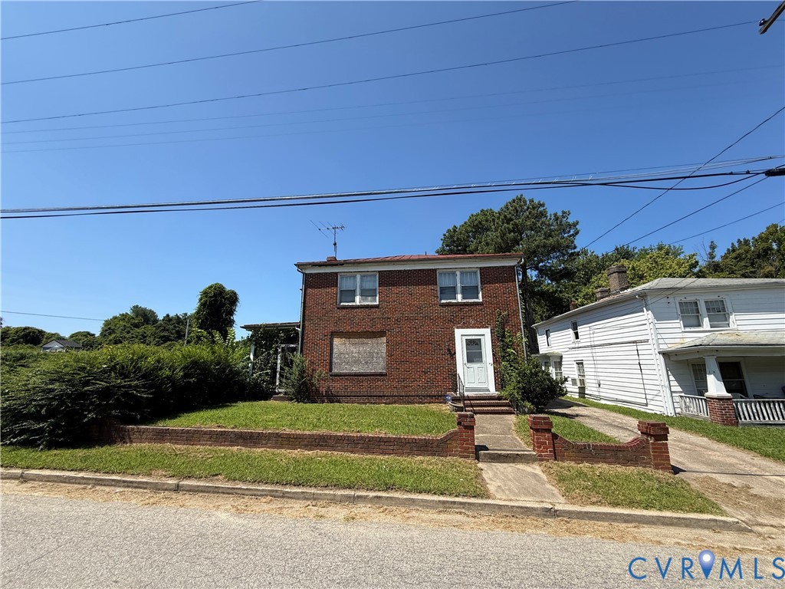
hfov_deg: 102.1
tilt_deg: +12.7
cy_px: 294
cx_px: 392
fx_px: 317
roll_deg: +0.6
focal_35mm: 14
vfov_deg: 85.7
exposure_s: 1/1572
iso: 50
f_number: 2.2
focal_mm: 2.22
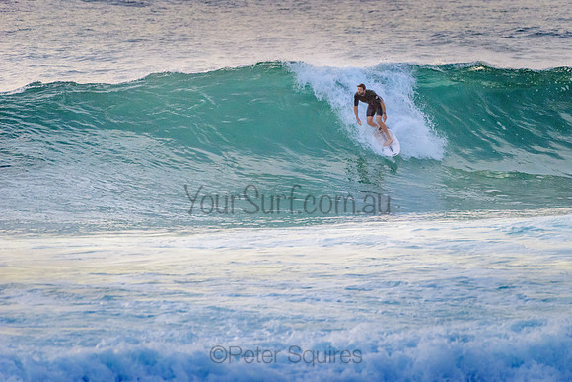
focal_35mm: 613
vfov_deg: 2.2
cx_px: 351
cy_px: 149
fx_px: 9739
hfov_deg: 3.4
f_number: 5.6
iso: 1400
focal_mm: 500
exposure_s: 1/2000
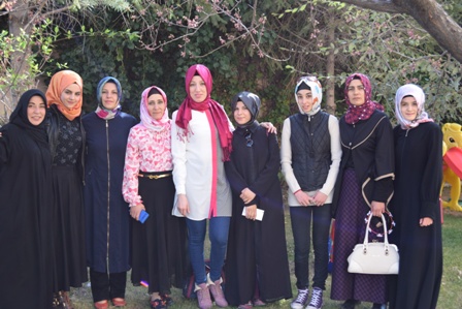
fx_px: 616
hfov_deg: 41.1
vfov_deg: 28.1
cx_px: 231
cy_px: 154
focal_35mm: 48
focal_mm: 32
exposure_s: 1/160
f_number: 6.3
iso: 400
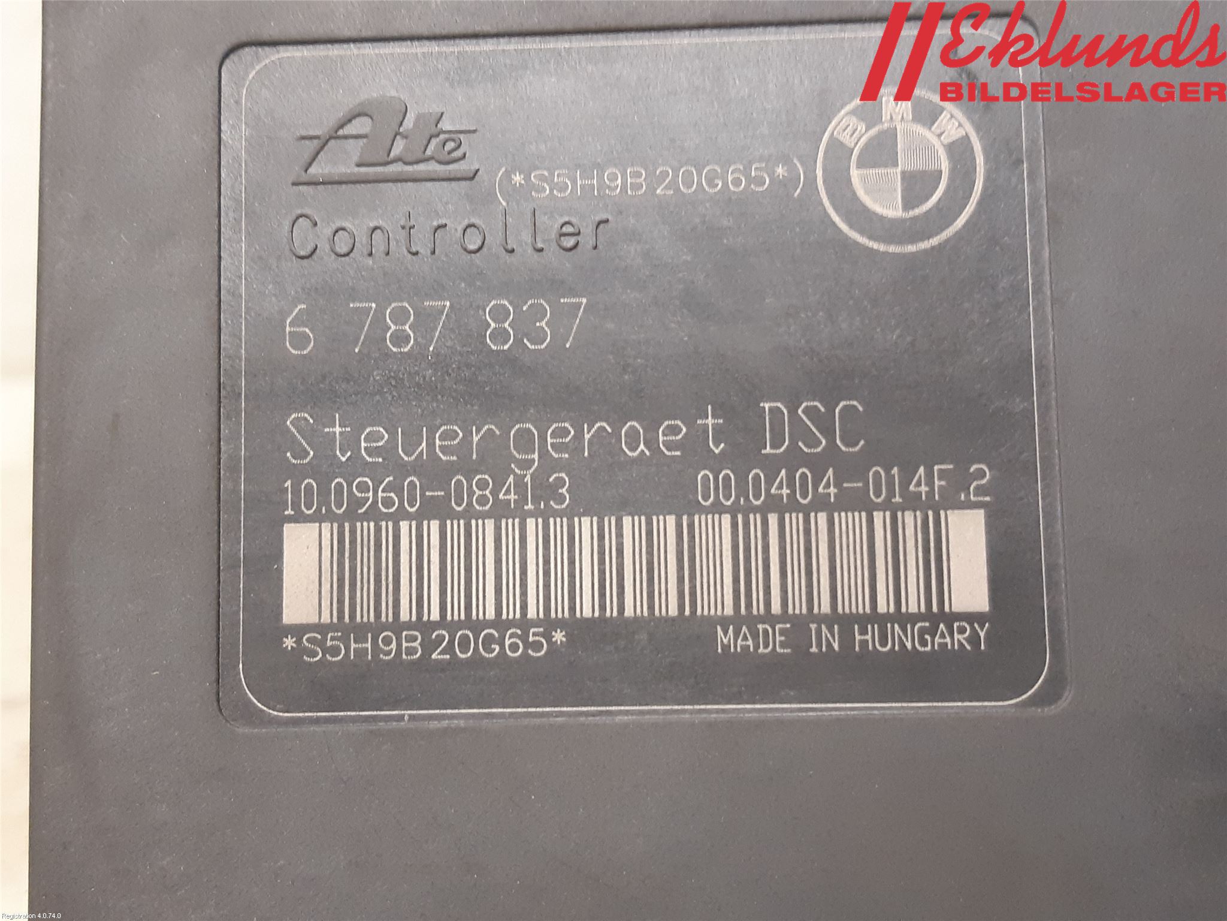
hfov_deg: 67.3
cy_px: 460
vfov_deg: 53.1
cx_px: 614
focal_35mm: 26
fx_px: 922
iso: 250
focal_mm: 3.93
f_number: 1.7
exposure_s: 1/25
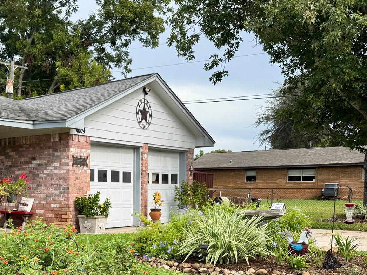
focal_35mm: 47
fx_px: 498
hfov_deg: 36.8
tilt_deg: -3.0
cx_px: 9
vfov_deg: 30.2
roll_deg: -0.2
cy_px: 219
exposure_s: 1/1139
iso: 80
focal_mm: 6.76
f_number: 1.78
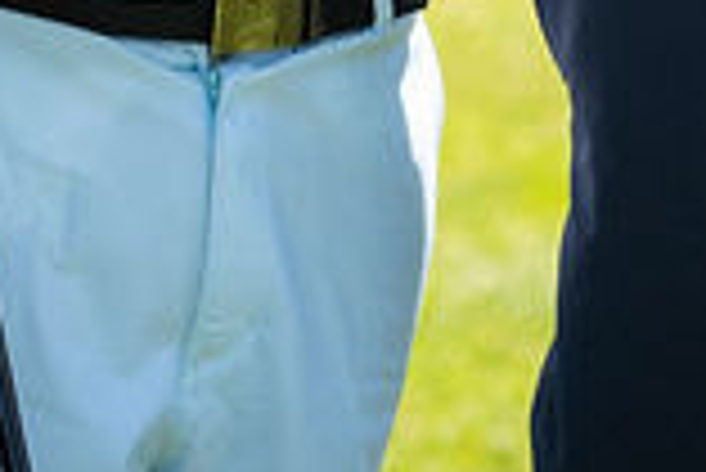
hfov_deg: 2.4
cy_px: -1008
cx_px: 1284
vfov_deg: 1.6
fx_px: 16763
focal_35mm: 854
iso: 400
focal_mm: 122
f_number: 2.8
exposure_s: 1/1600
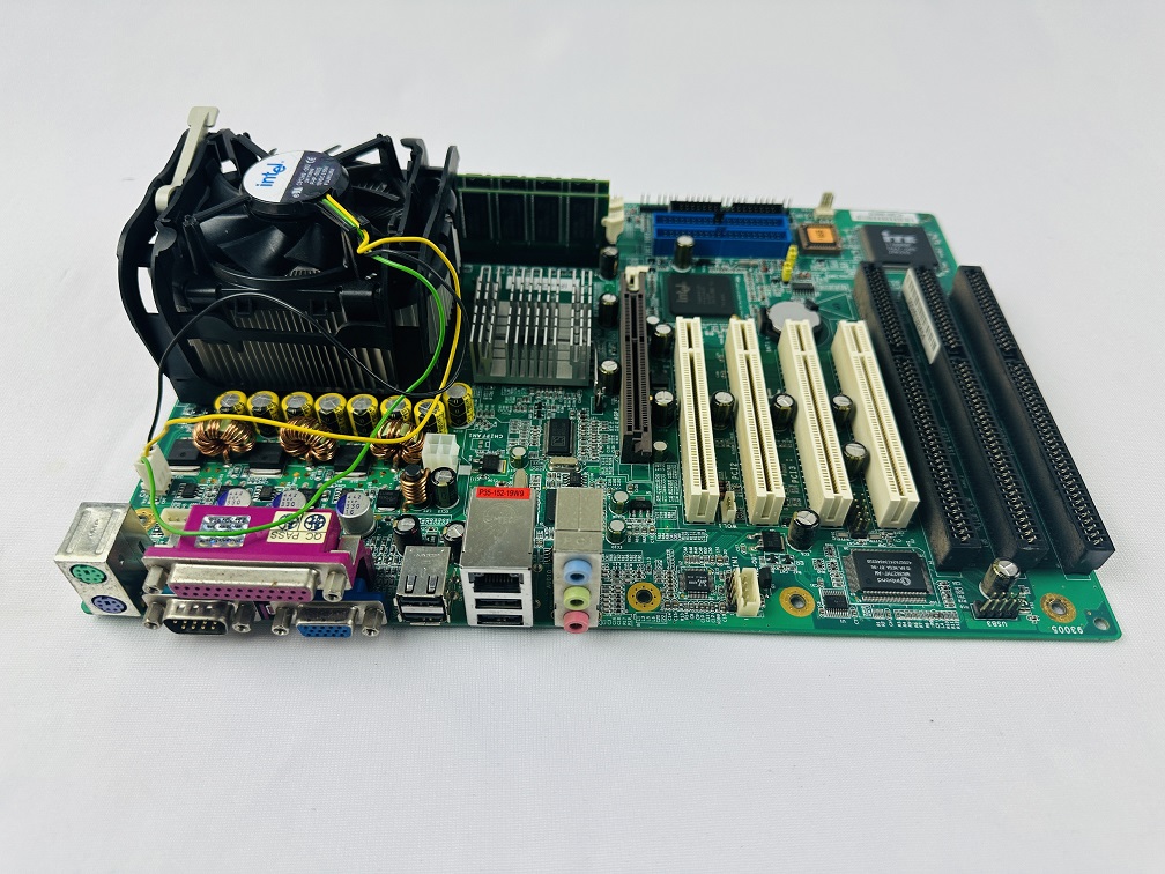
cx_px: 582
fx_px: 808
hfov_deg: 71.6
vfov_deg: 56.8
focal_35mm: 24
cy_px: 437
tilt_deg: -48.4
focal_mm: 6.86
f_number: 1.78
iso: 80
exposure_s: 1/120
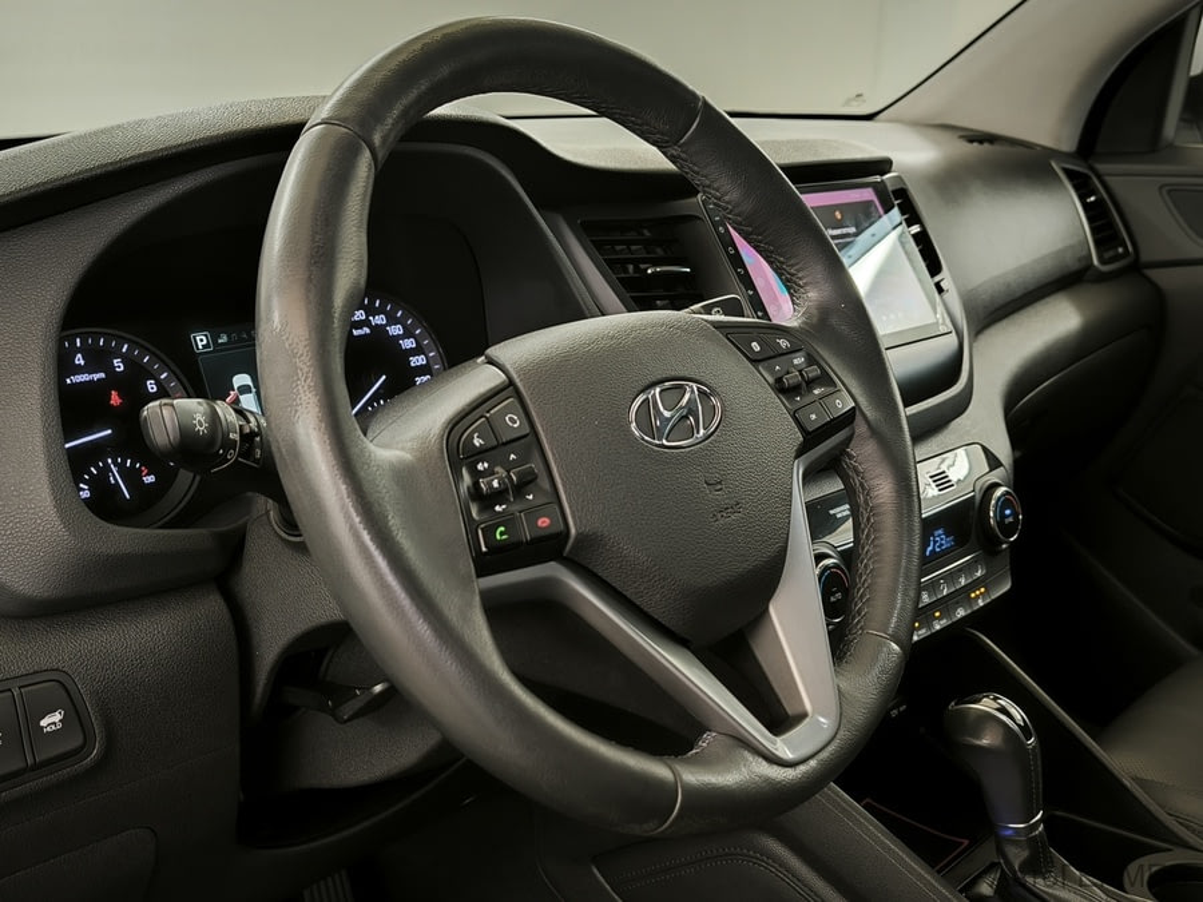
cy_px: 451
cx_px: 602
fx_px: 1355
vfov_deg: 36.8
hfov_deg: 47.9
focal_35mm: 39
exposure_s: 1/33.3
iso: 320
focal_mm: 6.92
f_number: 1.9
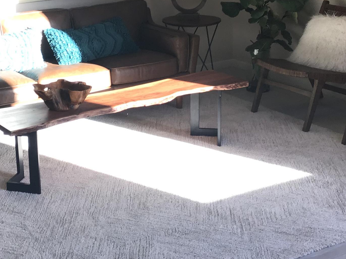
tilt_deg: -12.9
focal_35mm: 68
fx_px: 680
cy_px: 51
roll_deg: +1.4
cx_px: 96
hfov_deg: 28.2
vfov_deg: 21.3
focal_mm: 3.3
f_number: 2.4
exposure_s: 1/60
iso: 25
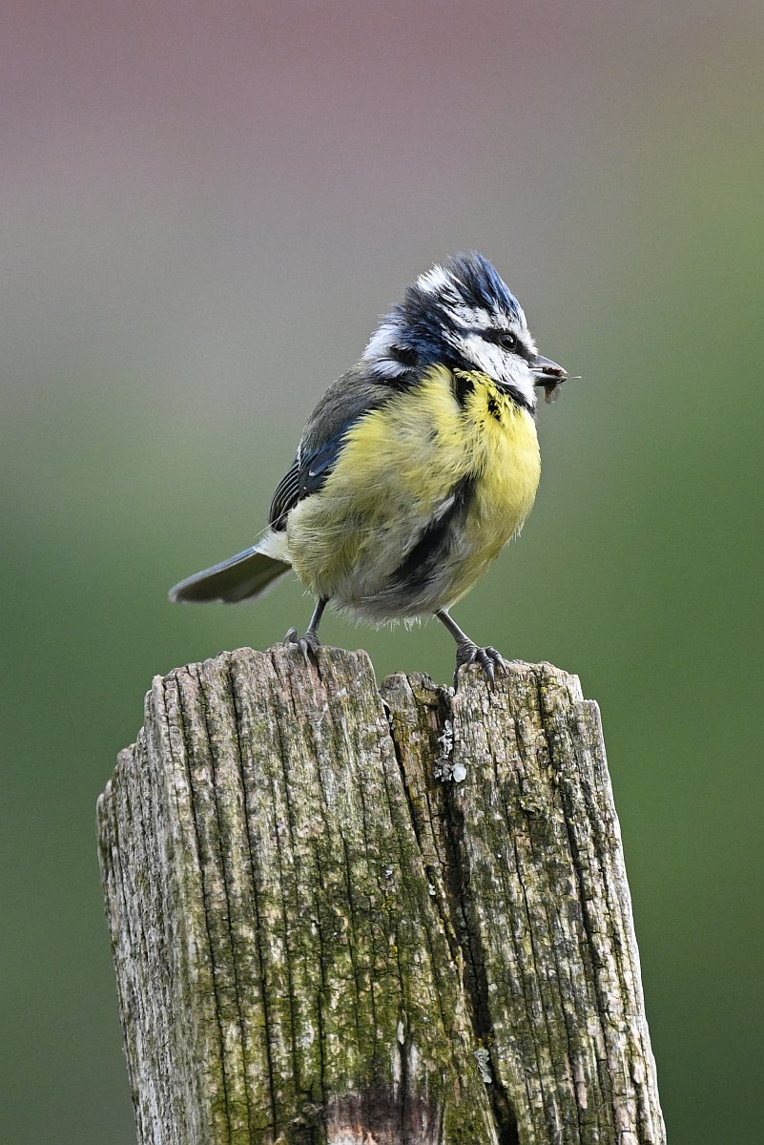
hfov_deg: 3.4
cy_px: 572
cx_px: 382
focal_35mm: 400
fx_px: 12721
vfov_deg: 5.2
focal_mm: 400
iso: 1600
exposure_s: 1/1250
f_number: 5.6
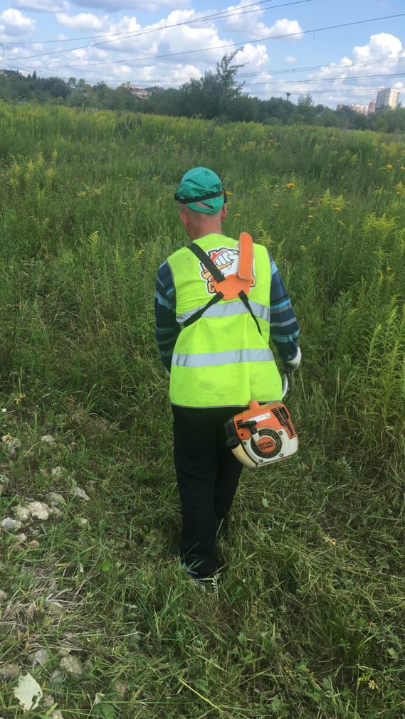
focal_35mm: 32
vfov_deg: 61.0
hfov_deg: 36.3
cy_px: 362
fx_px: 611
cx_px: 133
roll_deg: -2.8
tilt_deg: -22.6
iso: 25
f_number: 2.2
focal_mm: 4.15
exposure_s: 1/746
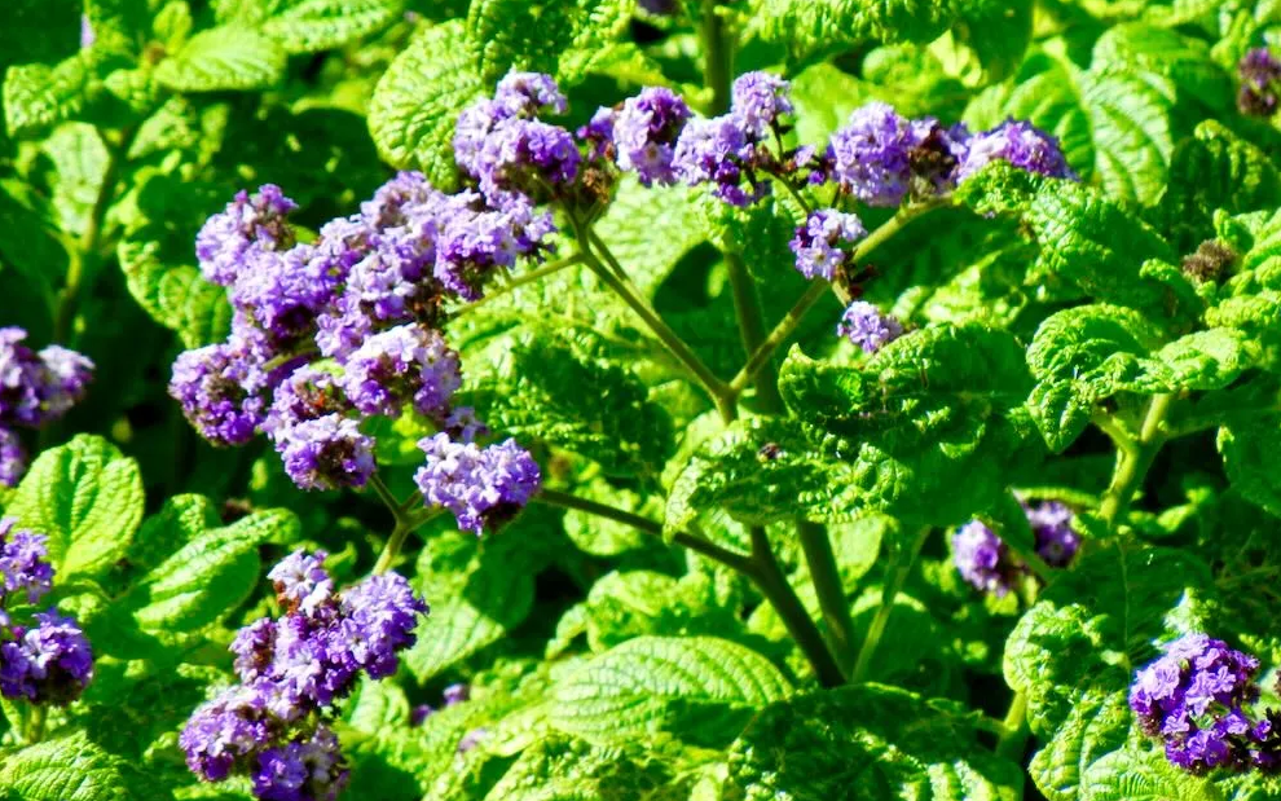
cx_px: 640
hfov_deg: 6.4
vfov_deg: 4.0
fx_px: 11487
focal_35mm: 329
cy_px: 327
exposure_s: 1/357
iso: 160
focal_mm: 54
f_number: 5.6
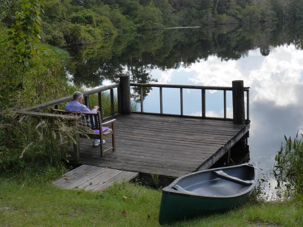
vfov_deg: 29.1
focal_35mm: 50
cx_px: 152
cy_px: 114
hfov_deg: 38.2
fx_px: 438
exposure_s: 1/60
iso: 200
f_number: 16
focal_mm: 25
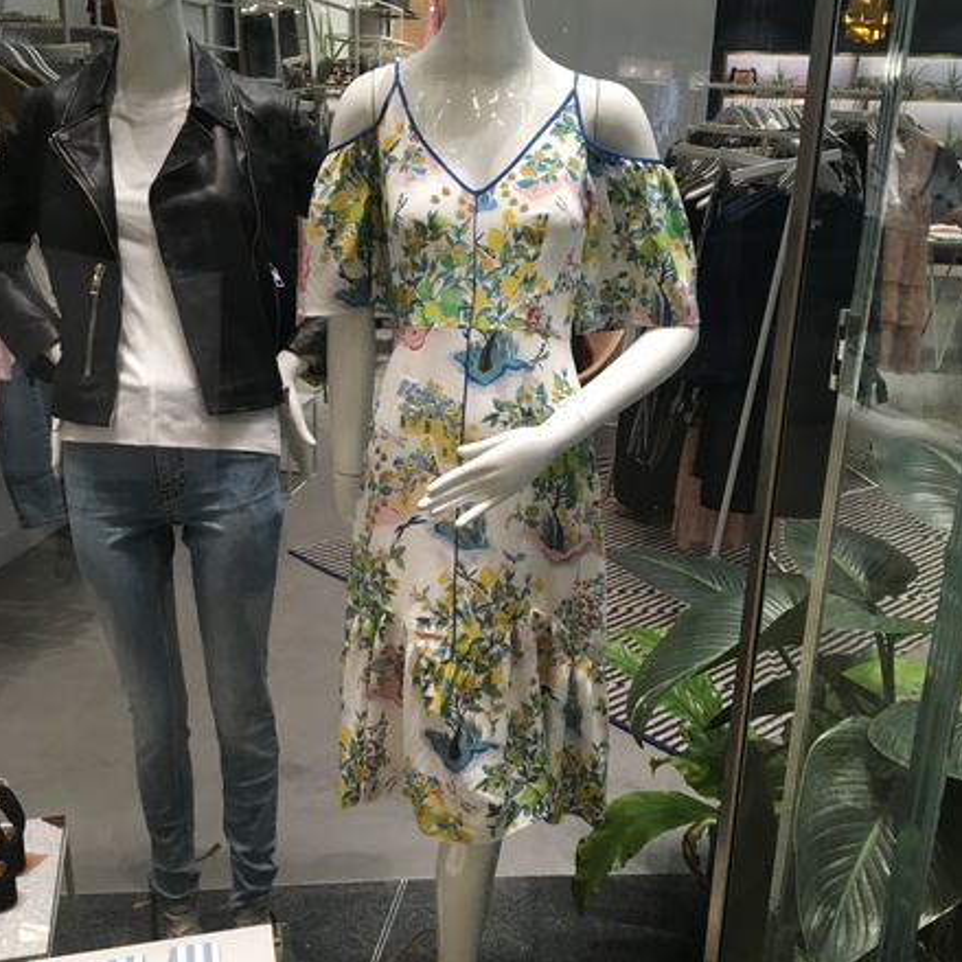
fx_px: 1100
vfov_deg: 47.1
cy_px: 535
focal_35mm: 35
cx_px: 484
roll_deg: -0.9
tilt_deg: -20.3
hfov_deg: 47.2
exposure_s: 1/33
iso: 32
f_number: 2.2
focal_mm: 4.15
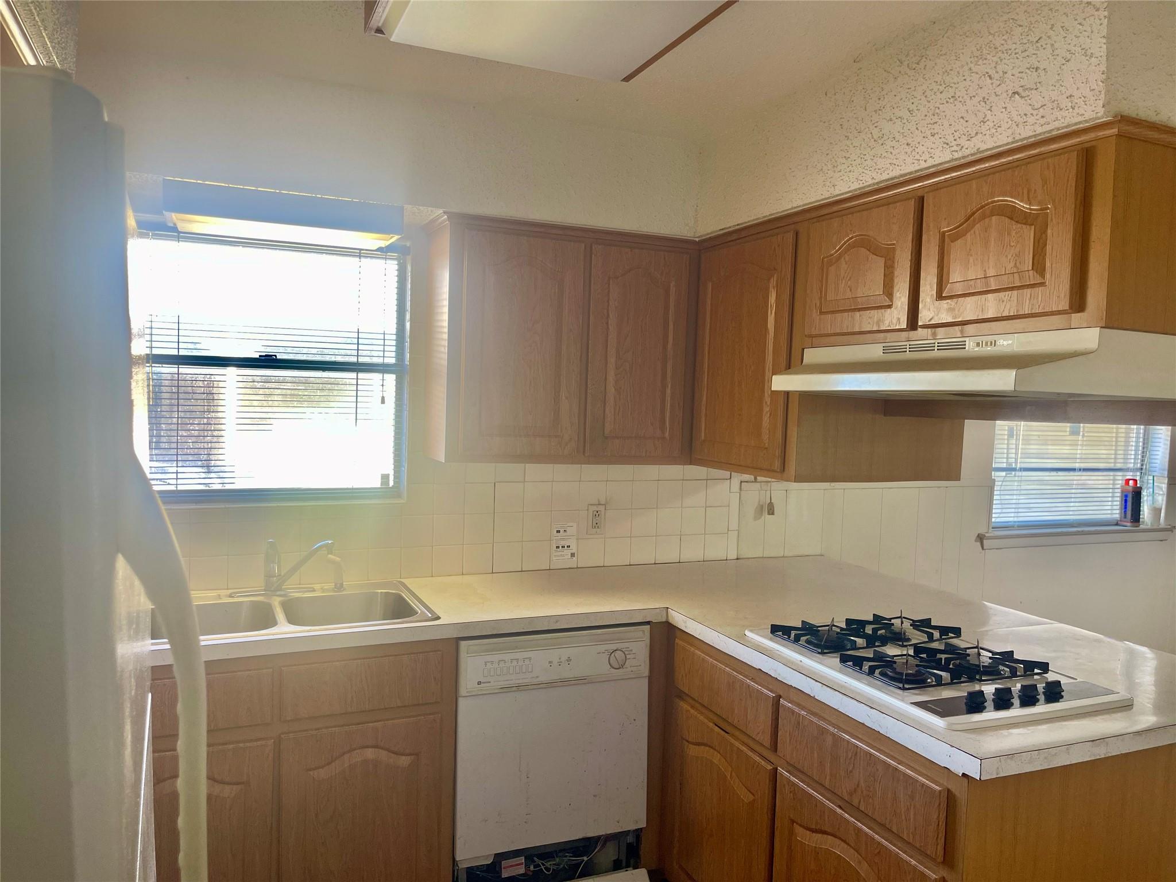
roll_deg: -2.0
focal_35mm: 25
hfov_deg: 69.4
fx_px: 849
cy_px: 441
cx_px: 588
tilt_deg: -3.2
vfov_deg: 54.9
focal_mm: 5.1
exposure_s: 1/60
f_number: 1.6
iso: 64
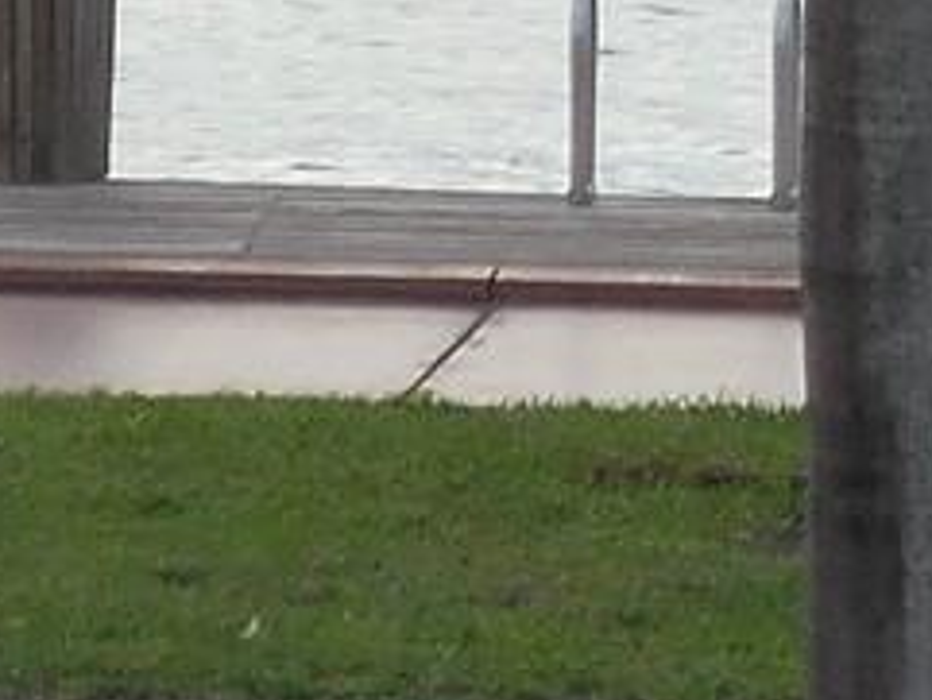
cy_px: -1156
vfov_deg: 1.0
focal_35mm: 1479
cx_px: 839
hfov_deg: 1.3
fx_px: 39840
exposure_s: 1/400
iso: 125
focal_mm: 40.2
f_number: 5.8
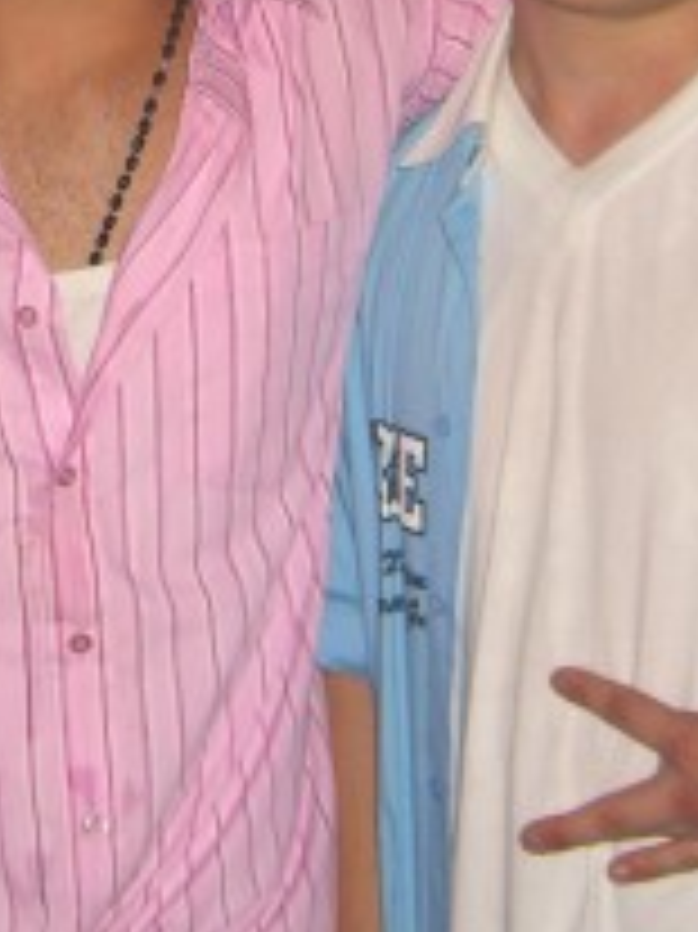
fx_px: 2960
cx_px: 63
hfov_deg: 13.3
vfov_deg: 17.6
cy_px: 81
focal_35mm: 110
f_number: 2.8
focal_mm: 7.9
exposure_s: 1/60
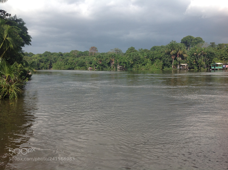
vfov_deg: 40.6
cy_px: 85
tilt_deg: -2.9
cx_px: 114
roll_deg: +0.7
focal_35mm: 35
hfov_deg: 52.7
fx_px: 230
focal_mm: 4.28
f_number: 2.4
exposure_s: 1/1779
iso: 50
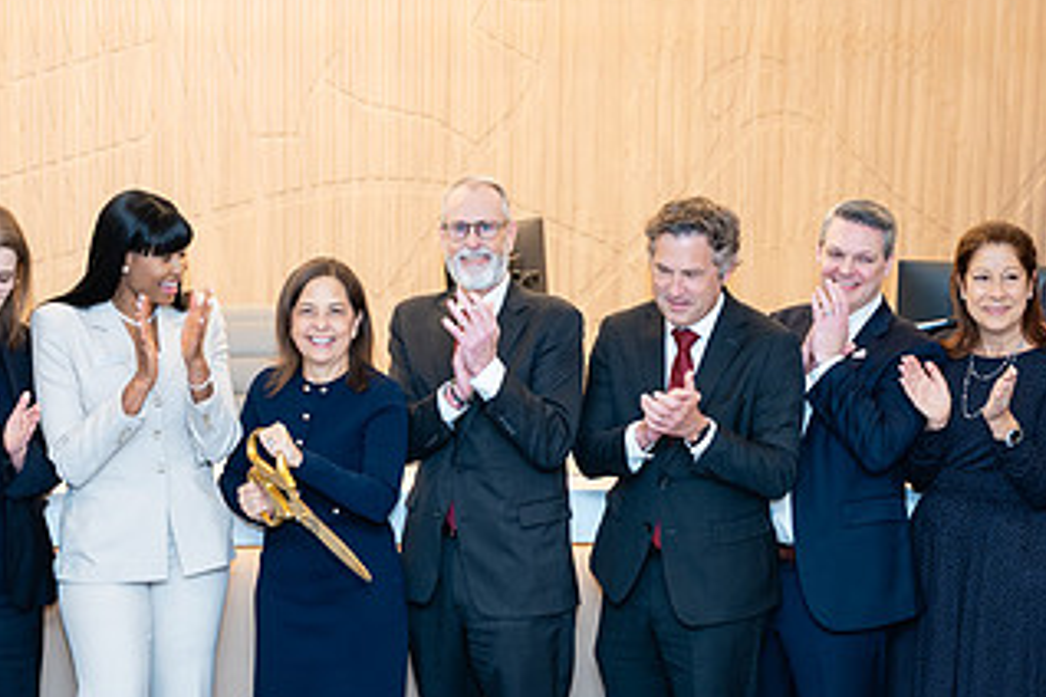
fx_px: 2179
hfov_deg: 26.8
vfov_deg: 18.2
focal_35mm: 75
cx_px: 342
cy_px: 426
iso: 400
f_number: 3.2
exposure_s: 1/160
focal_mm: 40
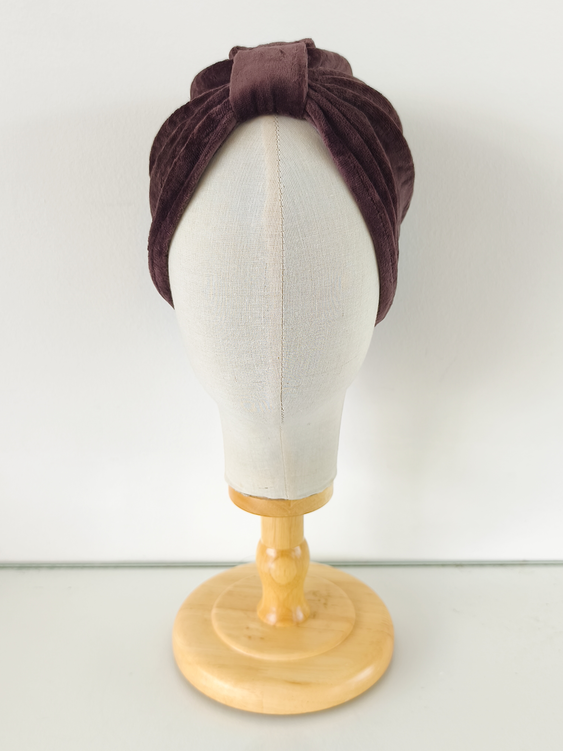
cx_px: 282
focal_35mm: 32
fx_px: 694
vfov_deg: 56.8
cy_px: 376
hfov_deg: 44.2
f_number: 1.65
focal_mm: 6.14
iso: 50
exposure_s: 1/40
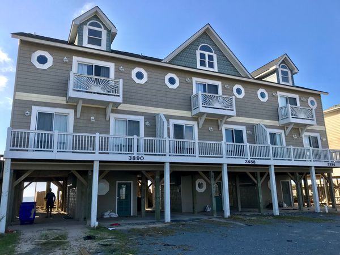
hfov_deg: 63.4
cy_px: 128
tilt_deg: +14.2
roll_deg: +2.0
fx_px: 275
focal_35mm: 28
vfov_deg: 49.7
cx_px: 170
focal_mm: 3.99
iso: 20
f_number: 1.8
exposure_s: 1/1126
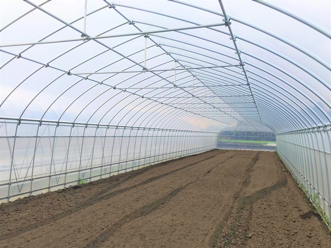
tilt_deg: +4.1
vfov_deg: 49.7
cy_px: 124
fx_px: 268
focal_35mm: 28
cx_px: 166
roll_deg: -3.3
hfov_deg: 63.4
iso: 20
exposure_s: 1/389
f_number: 1.8
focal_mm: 3.99
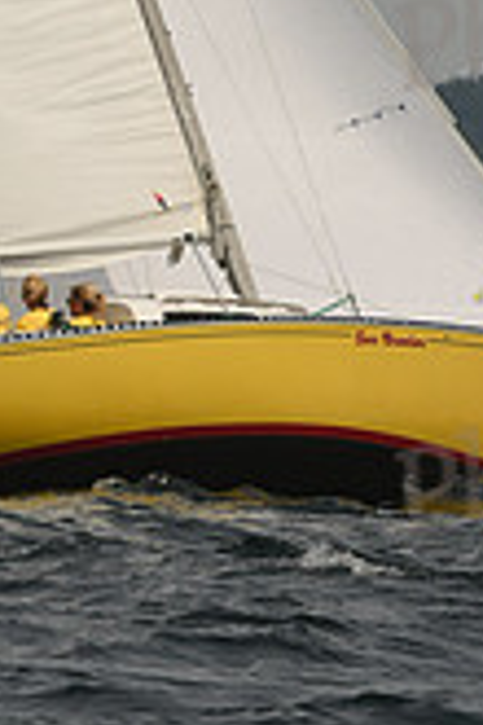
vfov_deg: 2.1
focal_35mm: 984
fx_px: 19801
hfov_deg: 1.4
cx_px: 169
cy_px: -189
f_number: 9
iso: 250
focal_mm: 280
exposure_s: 1/1000
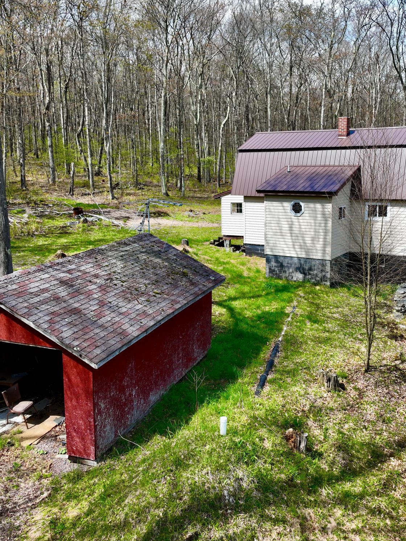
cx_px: 244
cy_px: 266
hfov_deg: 42.7
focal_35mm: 33
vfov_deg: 55.3
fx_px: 516
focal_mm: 12.29
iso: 110
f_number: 2.8
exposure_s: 1/1000
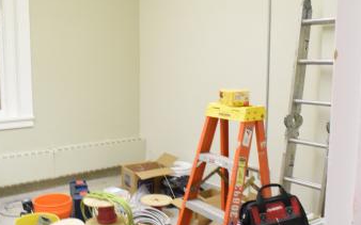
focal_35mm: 42
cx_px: 150
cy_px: 122
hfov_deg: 47.4
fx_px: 409
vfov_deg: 30.8
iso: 3200
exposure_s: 1/4
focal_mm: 23
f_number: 22
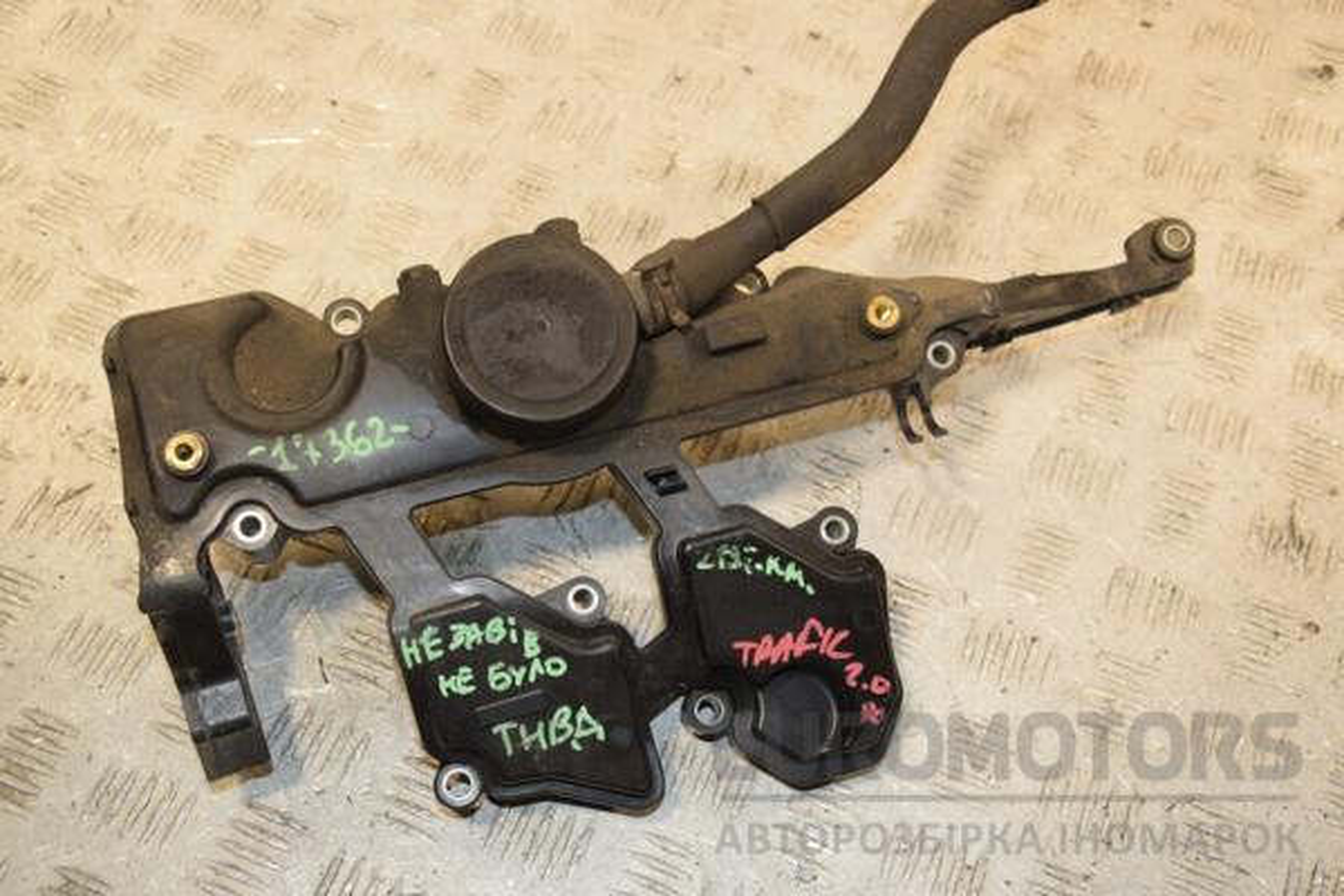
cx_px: 672
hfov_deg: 43.6
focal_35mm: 45
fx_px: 1680
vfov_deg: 29.9
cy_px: 448
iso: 800
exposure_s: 1/200
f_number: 6.3
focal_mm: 30
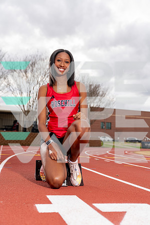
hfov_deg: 29.2
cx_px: 75
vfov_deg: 42.7
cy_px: 112
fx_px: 287
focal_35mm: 46
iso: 100
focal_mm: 46
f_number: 4
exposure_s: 1/250
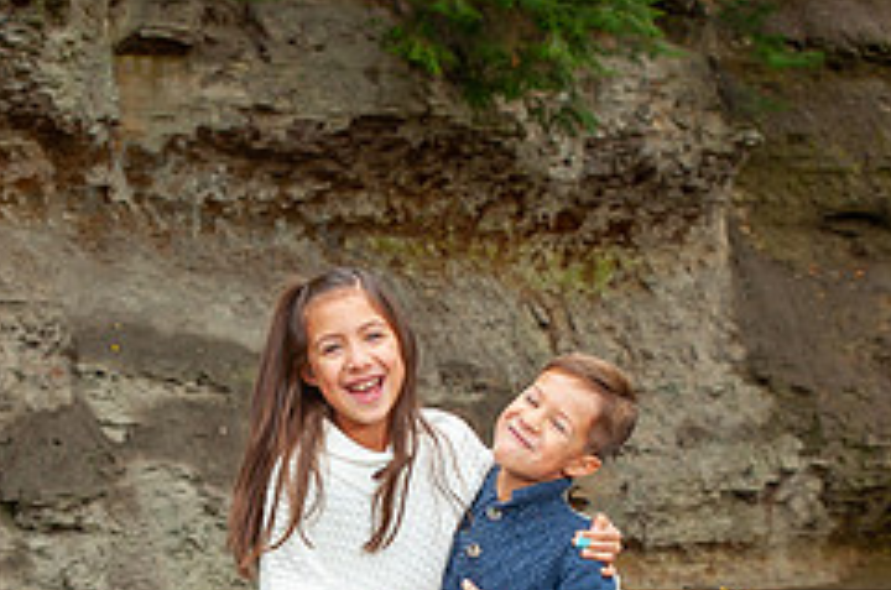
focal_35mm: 96
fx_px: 2371
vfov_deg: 14.0
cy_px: 570
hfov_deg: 21.3
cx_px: 386
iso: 400
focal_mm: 32
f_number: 5
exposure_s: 1/160
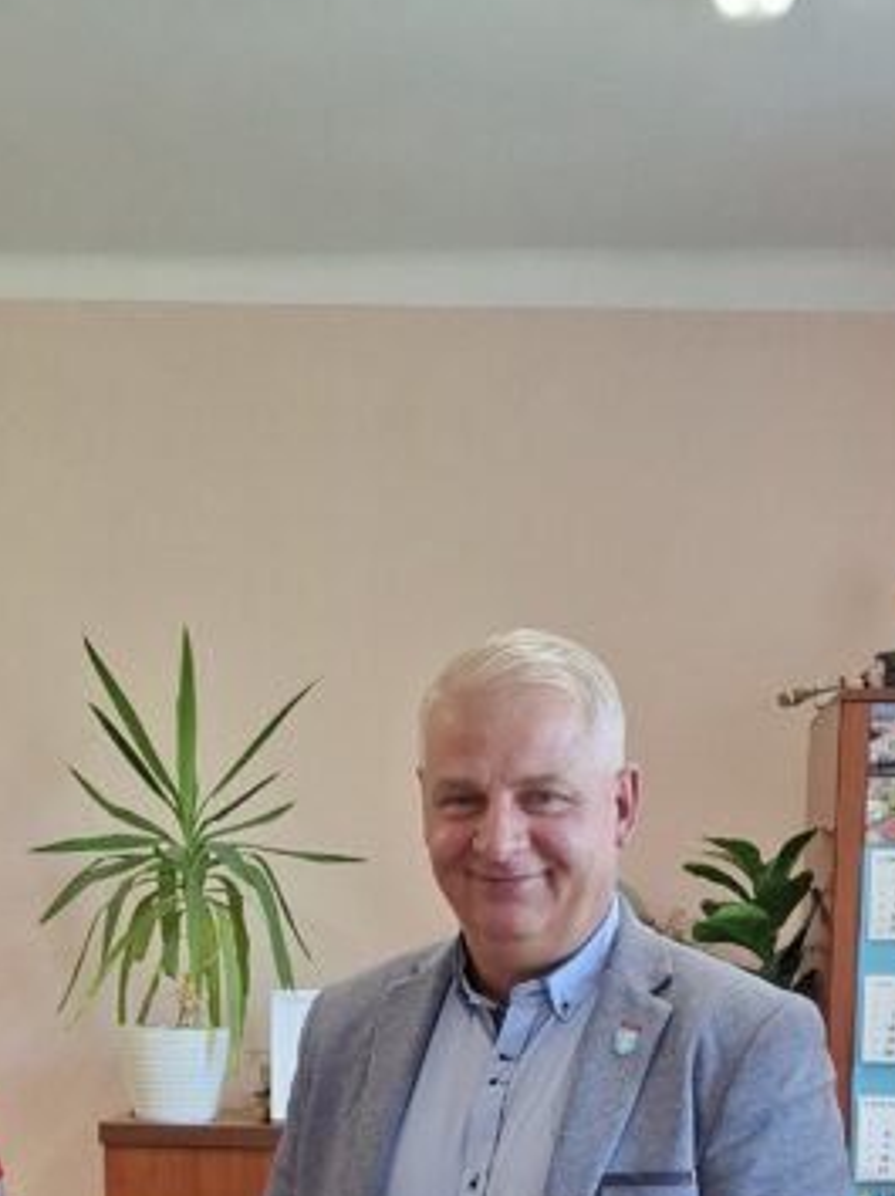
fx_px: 2243
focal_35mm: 65
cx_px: 591
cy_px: 1365
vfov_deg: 27.0
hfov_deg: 22.5
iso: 160
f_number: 1.8
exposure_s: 1/100
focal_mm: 5.54
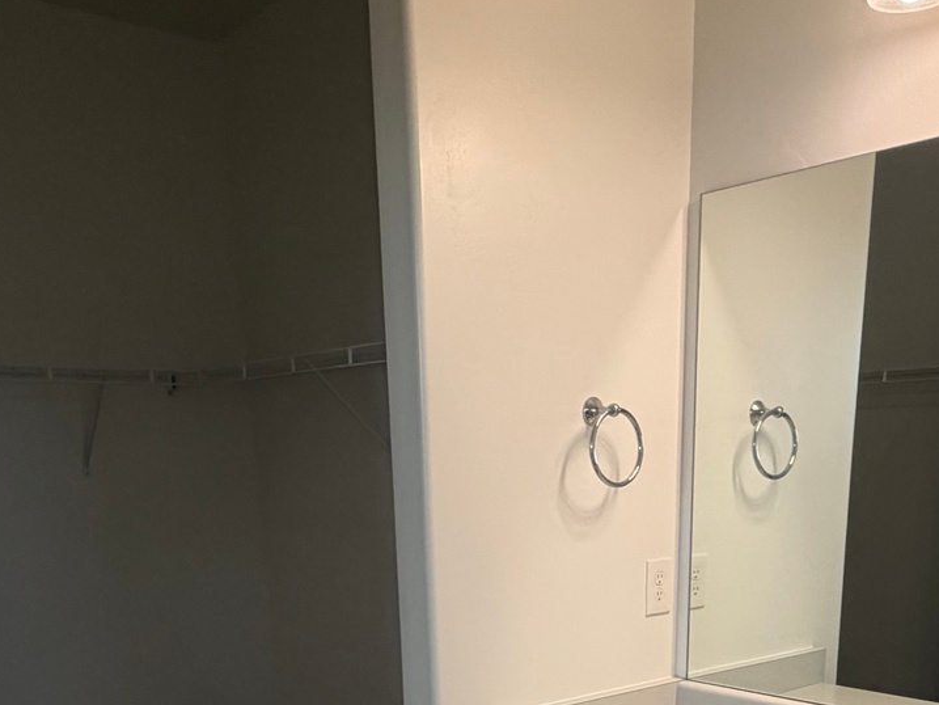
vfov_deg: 31.2
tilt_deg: -17.0
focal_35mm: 40
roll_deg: +1.6
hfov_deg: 46.7
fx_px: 1085
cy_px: 810
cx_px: 528
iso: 200
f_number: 2.2
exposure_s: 1/120
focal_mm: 2.22
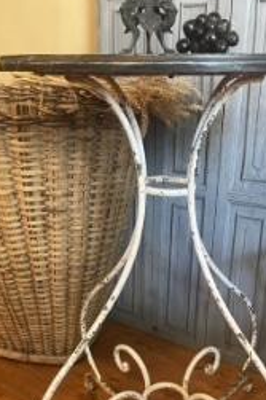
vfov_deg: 48.8
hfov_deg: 34.1
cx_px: 158
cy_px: 263
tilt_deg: -23.4
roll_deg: +0.4
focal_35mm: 39
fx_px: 433
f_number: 1.6
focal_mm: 4.2
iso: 400
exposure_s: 1/33
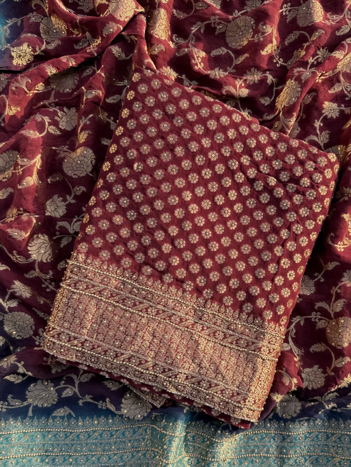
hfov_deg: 46.7
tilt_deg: -84.5
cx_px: 202
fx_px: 405
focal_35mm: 30
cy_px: 275
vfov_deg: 59.6
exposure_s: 1/622
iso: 80
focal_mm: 6.76
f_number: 1.78
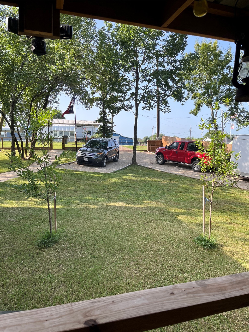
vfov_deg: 67.3
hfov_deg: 53.1
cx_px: 124
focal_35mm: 26
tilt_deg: -5.4
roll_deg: +0.9
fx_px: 249
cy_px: 166
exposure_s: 1/696
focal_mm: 5.1
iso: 50
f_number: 1.6
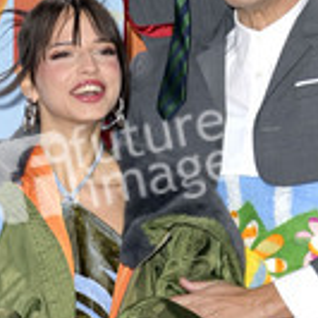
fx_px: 2172
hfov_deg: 8.4
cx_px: 179
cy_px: 287
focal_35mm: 209
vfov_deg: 8.3
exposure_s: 1/250
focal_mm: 82
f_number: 5.6
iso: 640
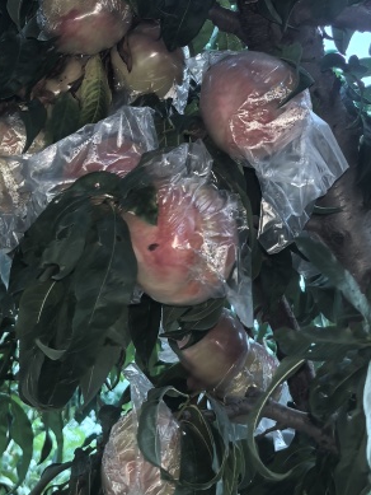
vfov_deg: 24.2
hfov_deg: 19.9
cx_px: 127
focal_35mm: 74
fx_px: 1057
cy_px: -77
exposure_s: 1/50
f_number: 1.4
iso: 200
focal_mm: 6.98
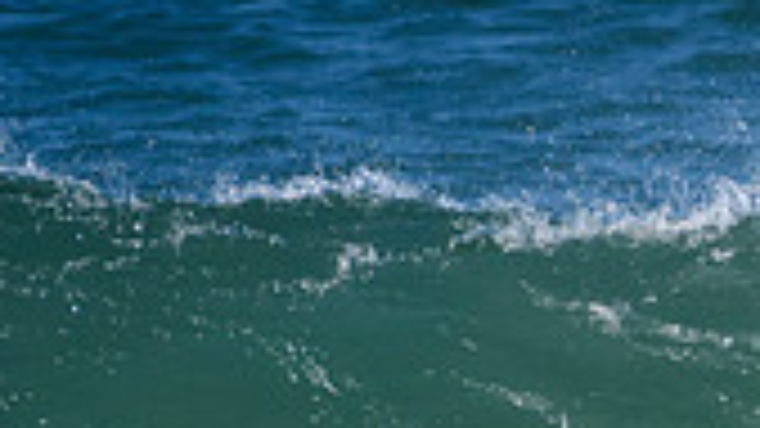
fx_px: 54201
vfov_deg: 0.5
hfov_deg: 0.8
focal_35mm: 2690
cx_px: 1030
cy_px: 601
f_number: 5.6
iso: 560
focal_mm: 500
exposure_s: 1/4000
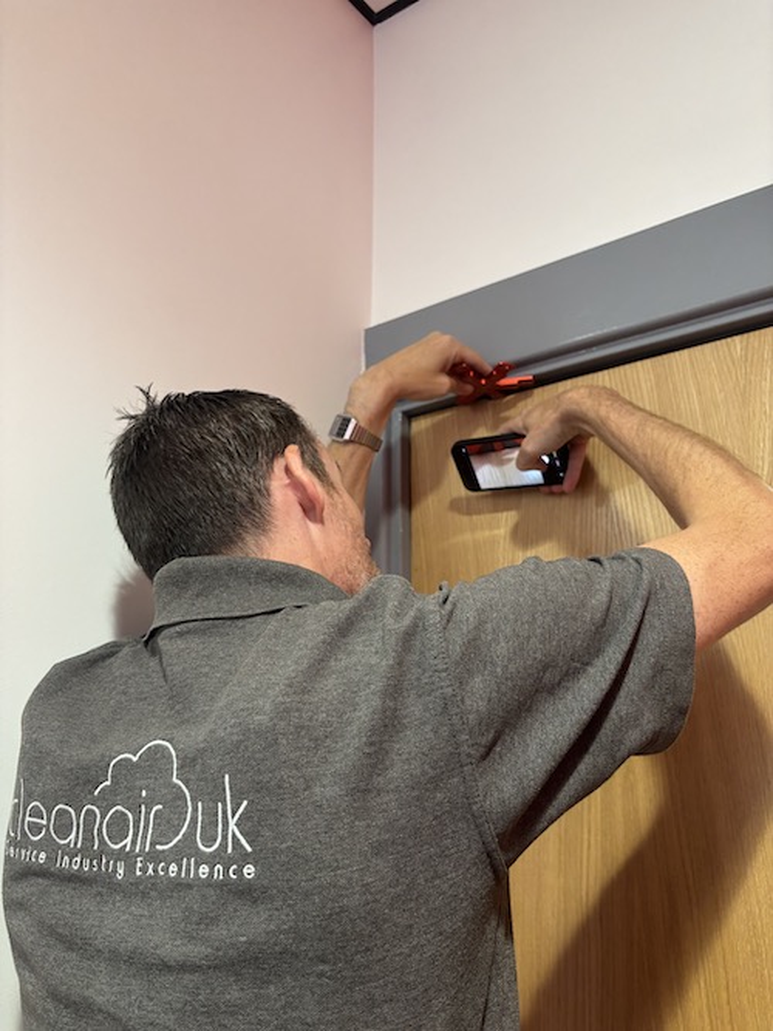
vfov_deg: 67.3
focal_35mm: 26
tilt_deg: +12.3
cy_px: 516
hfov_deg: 53.0
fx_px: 774
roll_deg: -0.3
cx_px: 386
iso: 200
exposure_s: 1/50
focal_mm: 5.96
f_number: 1.6
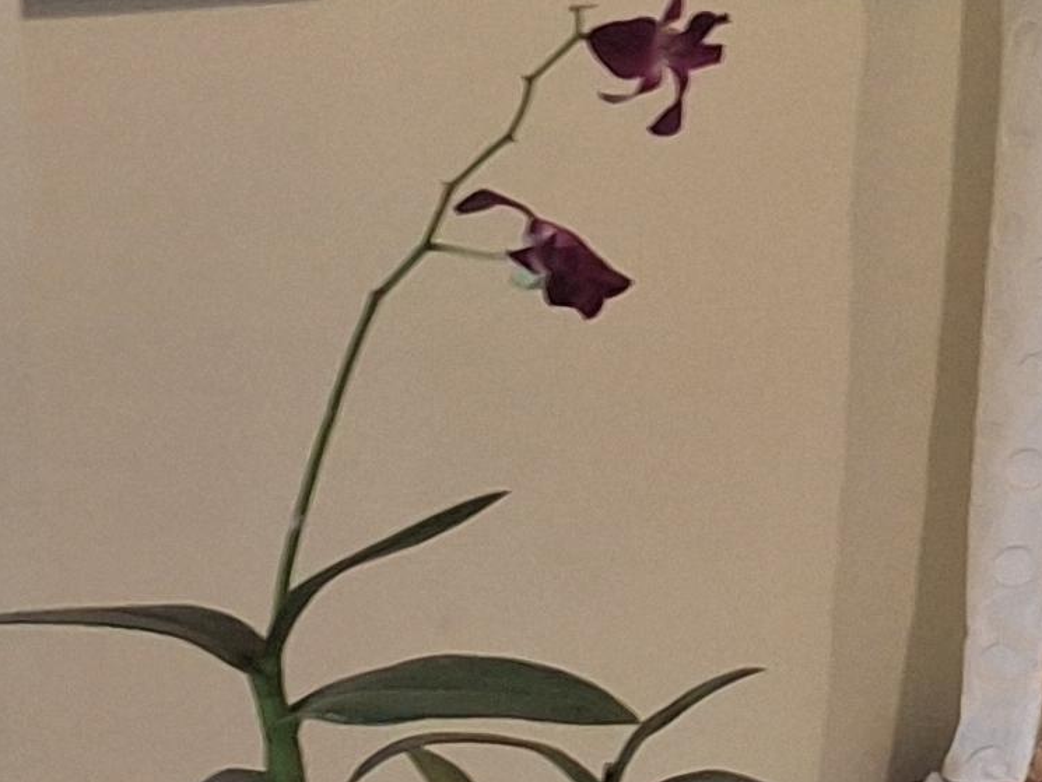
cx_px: 2806
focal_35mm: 126
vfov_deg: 11.6
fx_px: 3793
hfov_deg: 11.6
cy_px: 3
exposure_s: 1/50
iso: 250
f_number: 1.8
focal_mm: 5.54
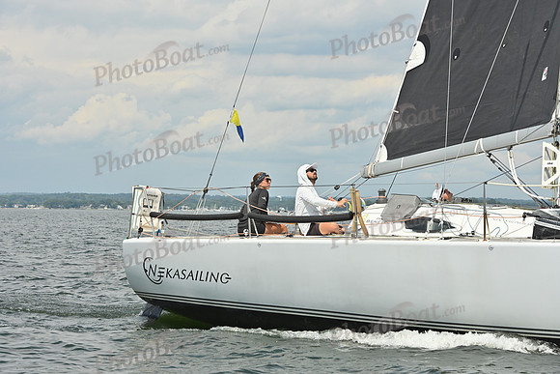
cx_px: 280
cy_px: 187
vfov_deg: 12.2
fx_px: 1743
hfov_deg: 18.3
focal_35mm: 112
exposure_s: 1/1250
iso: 320
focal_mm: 112
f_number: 10
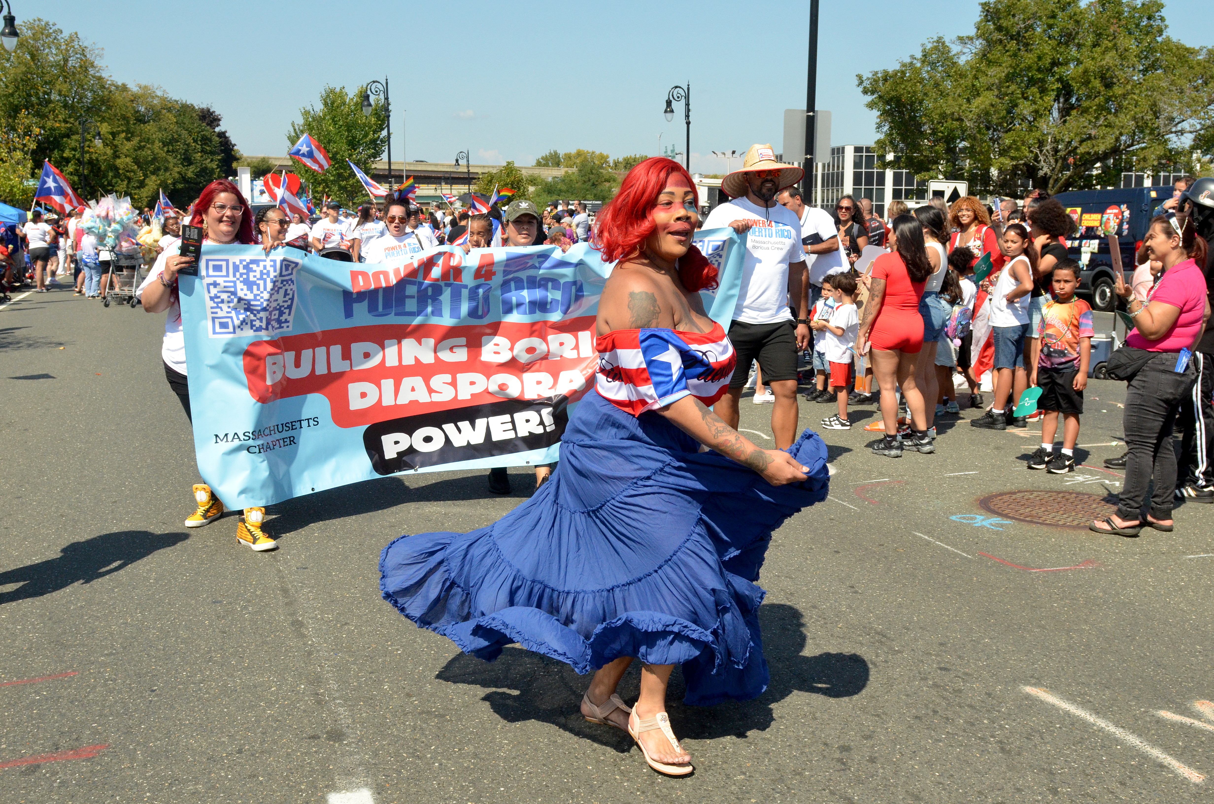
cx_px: 607
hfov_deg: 53.2
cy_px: 402
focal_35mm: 36
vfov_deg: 36.7
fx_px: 1211
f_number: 9
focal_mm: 24
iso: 1250
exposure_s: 1/2500
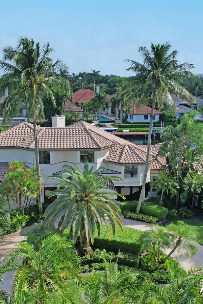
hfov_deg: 34.5
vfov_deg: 50.6
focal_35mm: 38
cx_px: 60
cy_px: 133
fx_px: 322
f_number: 2.8
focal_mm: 8.38
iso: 100
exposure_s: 1/2000
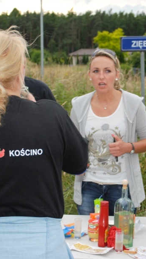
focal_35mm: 89
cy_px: 117
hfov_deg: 13.5
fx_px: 612
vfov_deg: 23.9
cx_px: 114
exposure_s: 1/125
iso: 110
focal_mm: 34
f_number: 5
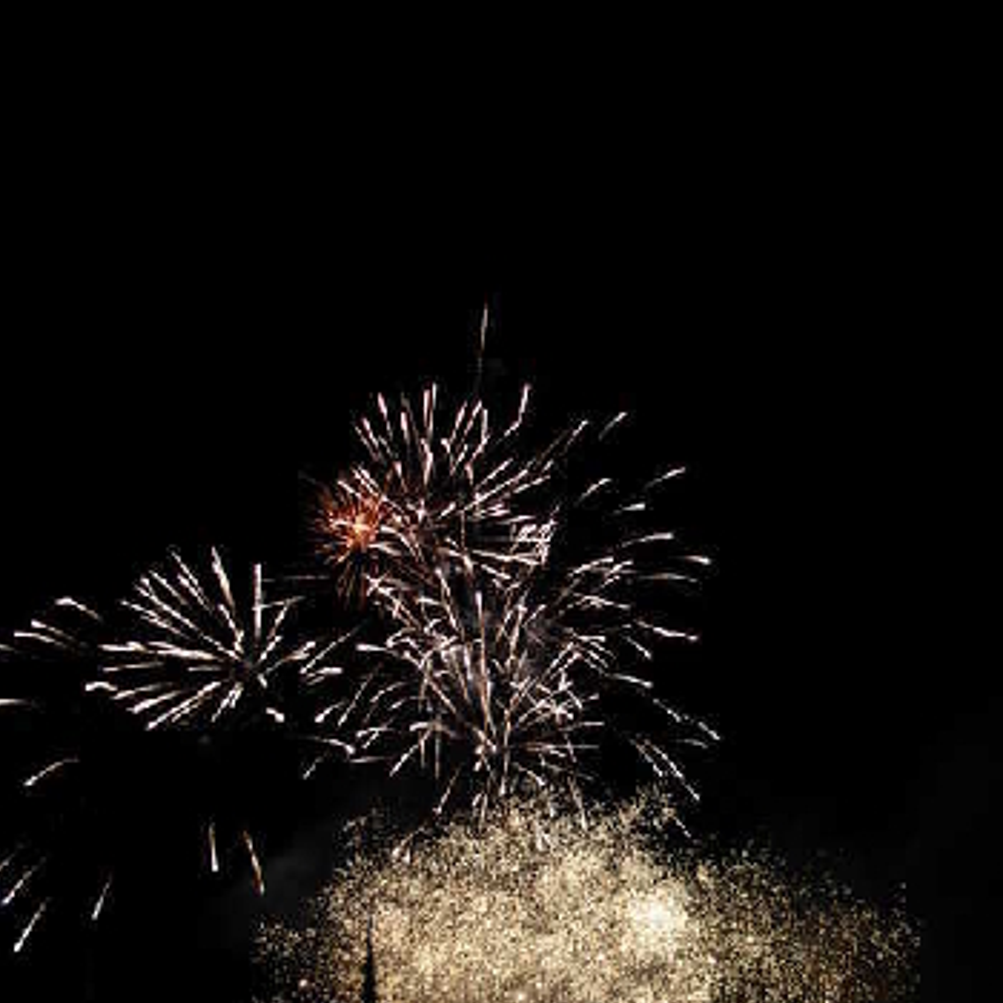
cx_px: 496
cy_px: 576
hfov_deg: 36.8
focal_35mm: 46
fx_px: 1508
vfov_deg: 36.7
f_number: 2.9
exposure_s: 1/10.6
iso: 79
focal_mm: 6.3
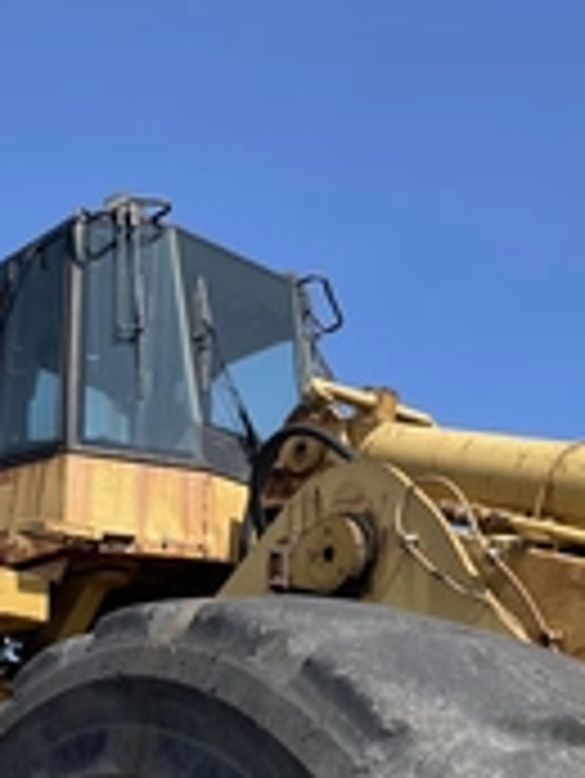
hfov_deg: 23.8
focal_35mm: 60
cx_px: 63
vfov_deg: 32.0
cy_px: 486
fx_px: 1350
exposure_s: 1/2564
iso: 32
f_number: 1.6
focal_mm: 4.2
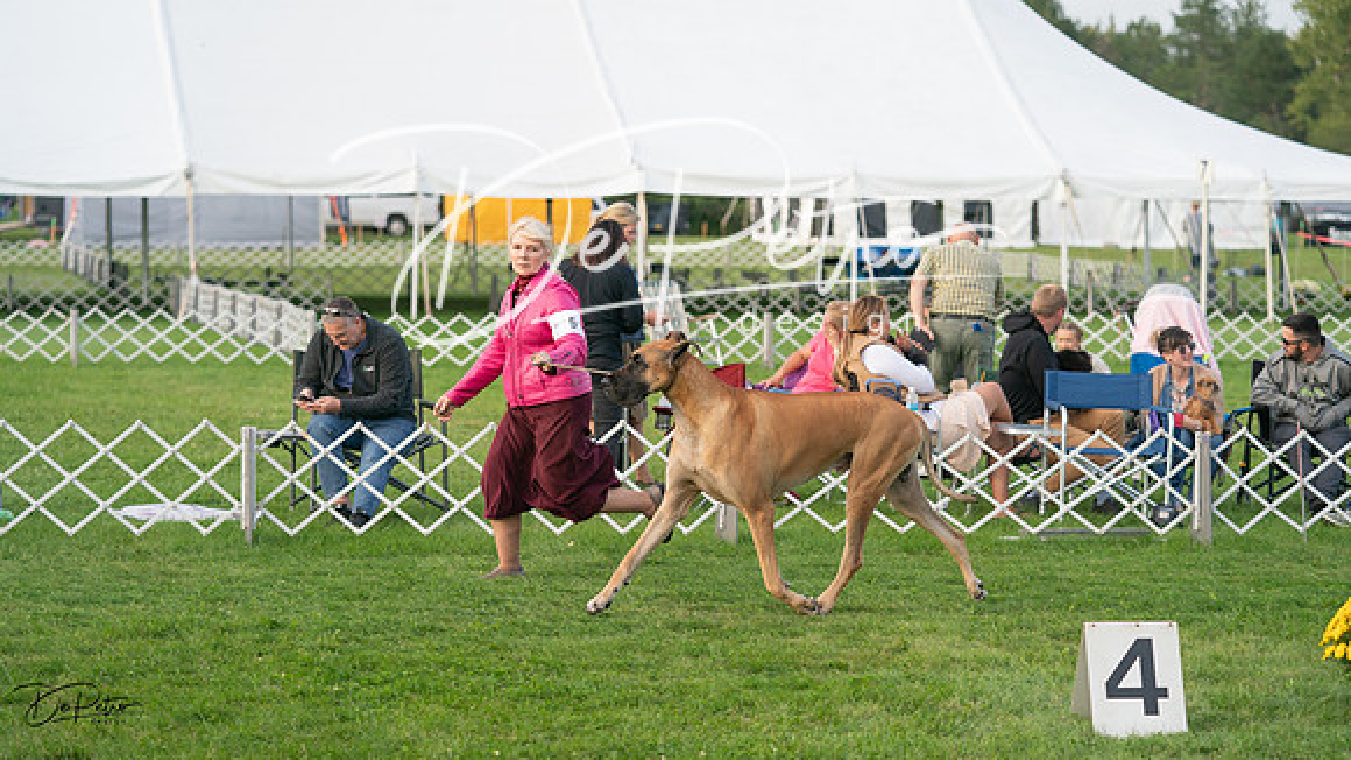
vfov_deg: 12.7
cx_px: 676
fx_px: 3414
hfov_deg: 22.4
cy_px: 380
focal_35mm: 95
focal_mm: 91
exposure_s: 1/2000
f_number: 3.2
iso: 500
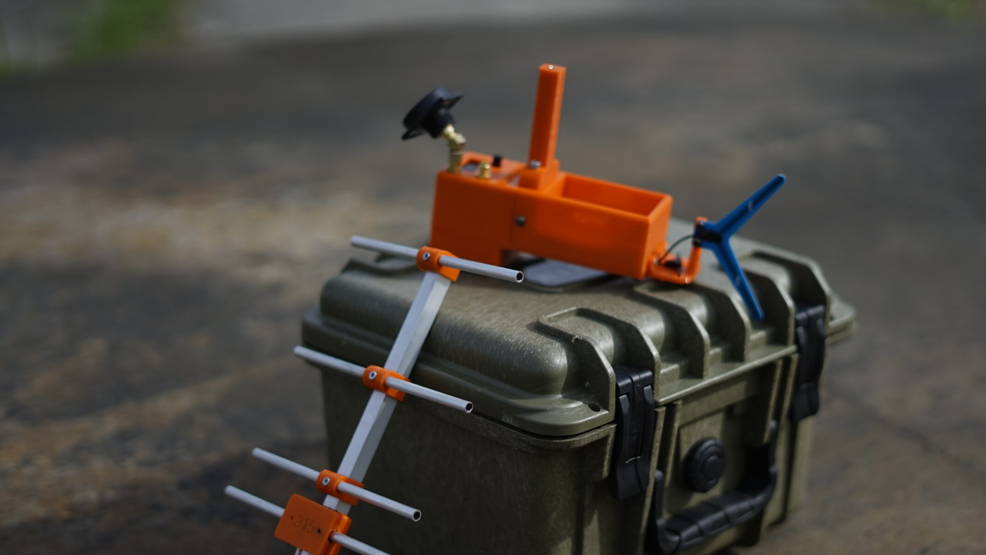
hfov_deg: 33.3
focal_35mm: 63
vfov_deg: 19.1
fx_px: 1647
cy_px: 373
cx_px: 558
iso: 50
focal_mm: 50
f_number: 1.8
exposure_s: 1/2500
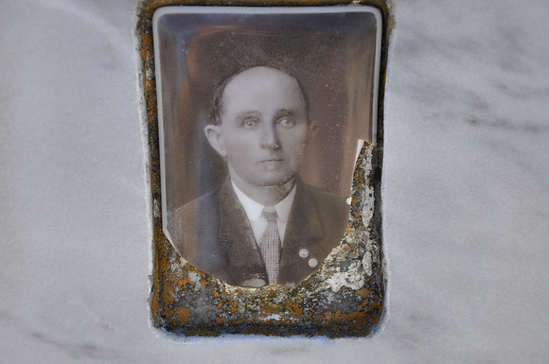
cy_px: 182
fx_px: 1028
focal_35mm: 68
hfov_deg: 29.9
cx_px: 274
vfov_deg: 20.1
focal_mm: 45
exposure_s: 1/125
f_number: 5.6
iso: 250
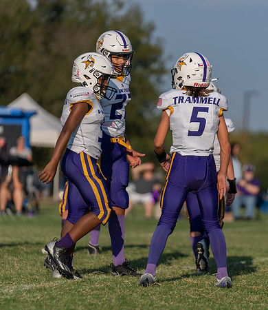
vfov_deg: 6.0
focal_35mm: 310
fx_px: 2931
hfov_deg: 5.2
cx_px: 172
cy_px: 166
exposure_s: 1/2500
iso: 100
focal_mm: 200
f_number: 2.8
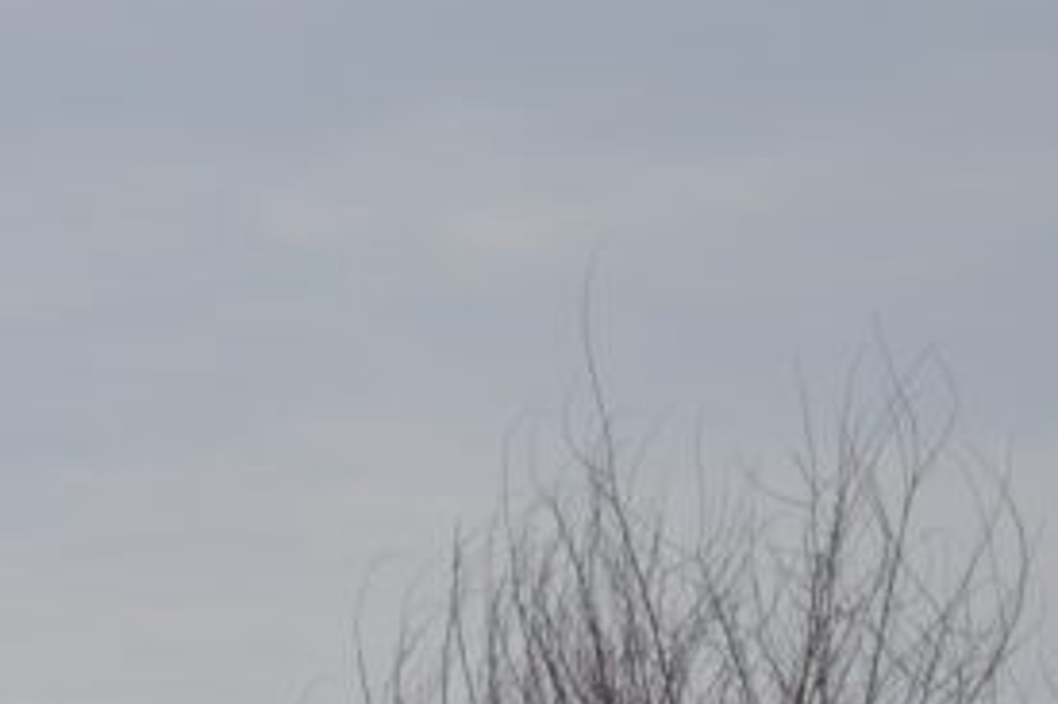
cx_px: -769
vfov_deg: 3.8
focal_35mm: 360
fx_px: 10579
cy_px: 1389
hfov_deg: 5.6
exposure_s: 1/320
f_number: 9
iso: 100
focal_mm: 55
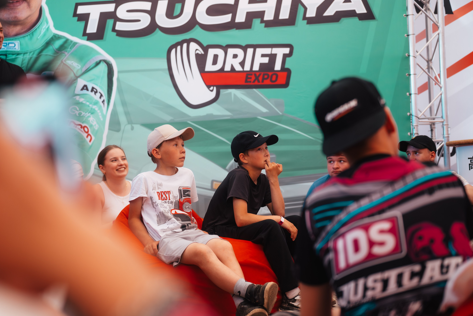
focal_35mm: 61
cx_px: 202
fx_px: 802
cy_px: 154
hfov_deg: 32.8
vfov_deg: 22.3
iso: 100
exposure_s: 1/250
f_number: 2.2
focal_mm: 50
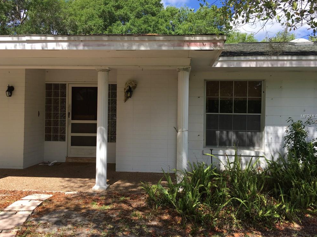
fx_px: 275
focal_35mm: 30
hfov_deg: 60.0
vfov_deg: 46.8
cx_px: 156
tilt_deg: -1.0
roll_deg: -1.5
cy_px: 117
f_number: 2.2
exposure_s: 1/746
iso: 25
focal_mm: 4.15
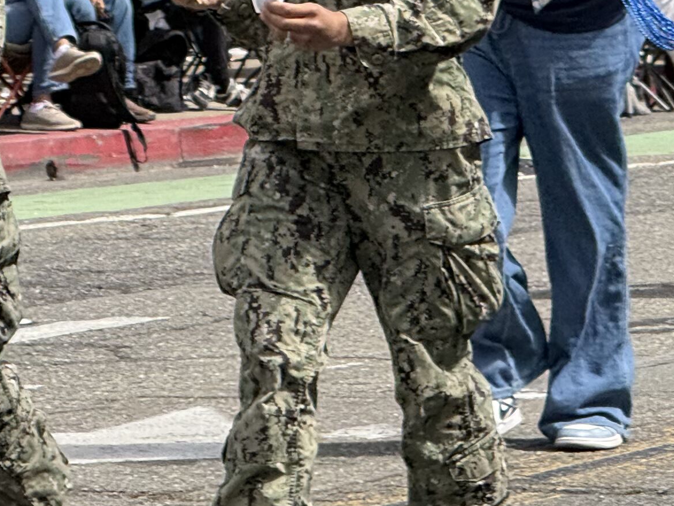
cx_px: 479
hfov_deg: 4.8
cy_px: -132
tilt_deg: -1.5
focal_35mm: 412
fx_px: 8024
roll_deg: +0.8
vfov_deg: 3.6
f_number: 2.8
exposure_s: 1/767
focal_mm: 15.66
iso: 64
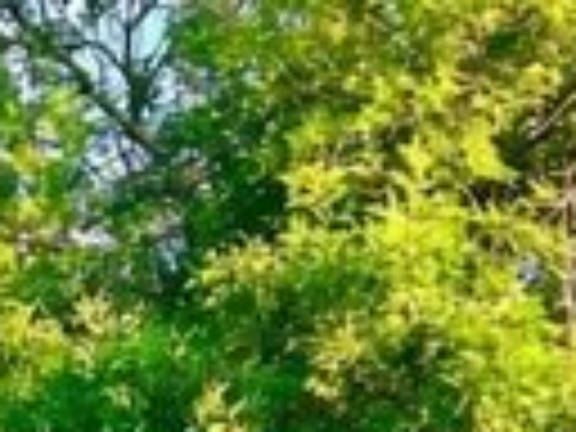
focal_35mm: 121
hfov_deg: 15.9
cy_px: 709
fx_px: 2013
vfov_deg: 11.6
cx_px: -45
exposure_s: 1/176
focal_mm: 5.7
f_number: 1.5
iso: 50
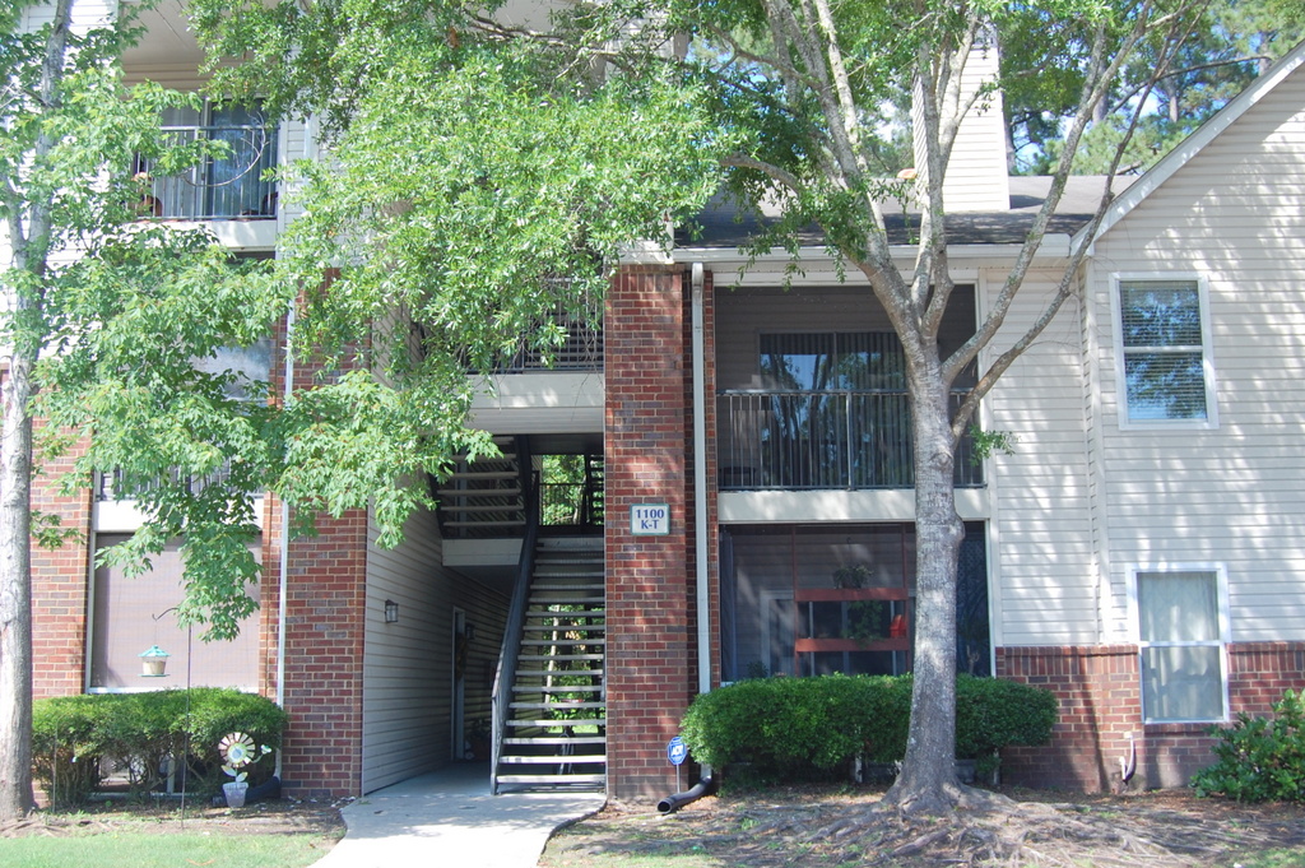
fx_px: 1413
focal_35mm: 39
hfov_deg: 49.6
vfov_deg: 34.2
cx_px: 652
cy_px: 434
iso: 200
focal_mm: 26
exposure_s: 1/160
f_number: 6.3
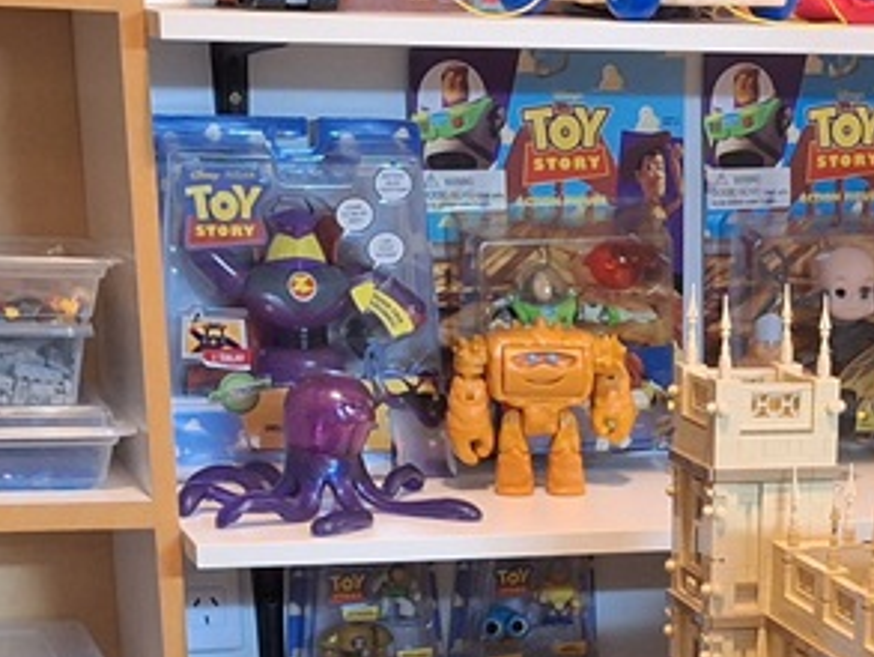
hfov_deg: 20.1
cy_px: 1072
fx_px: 2425
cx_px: 773
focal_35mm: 96
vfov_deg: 14.1
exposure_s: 1/25
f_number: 1.8
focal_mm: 5.54
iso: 320
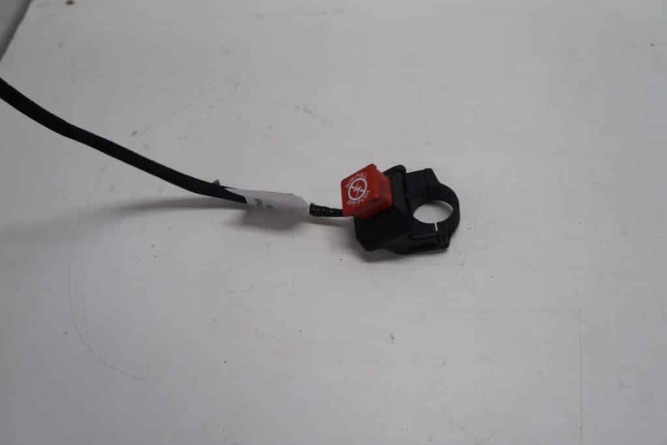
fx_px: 556
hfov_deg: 61.9
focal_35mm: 30
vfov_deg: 43.6
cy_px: 222
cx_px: 334
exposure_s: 1/80
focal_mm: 20
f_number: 4.5
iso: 100
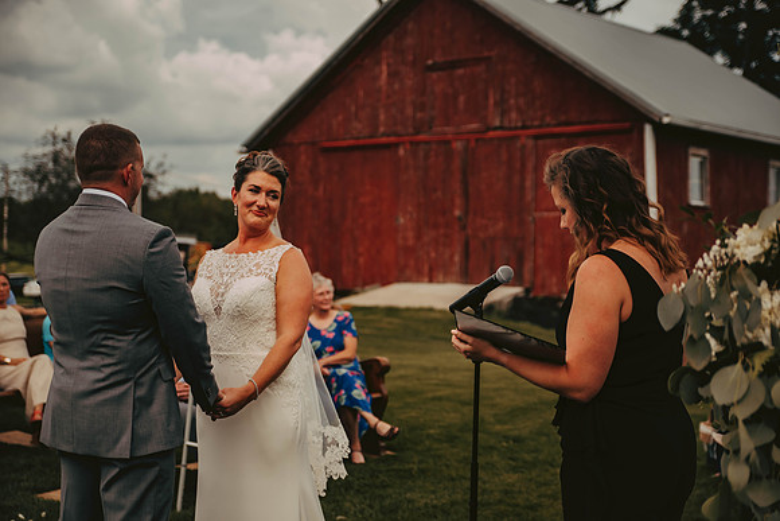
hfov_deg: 36.2
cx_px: 390
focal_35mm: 55
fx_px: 1192
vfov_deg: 24.6
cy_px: 260
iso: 250
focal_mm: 55
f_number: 2.8
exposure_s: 1/2500
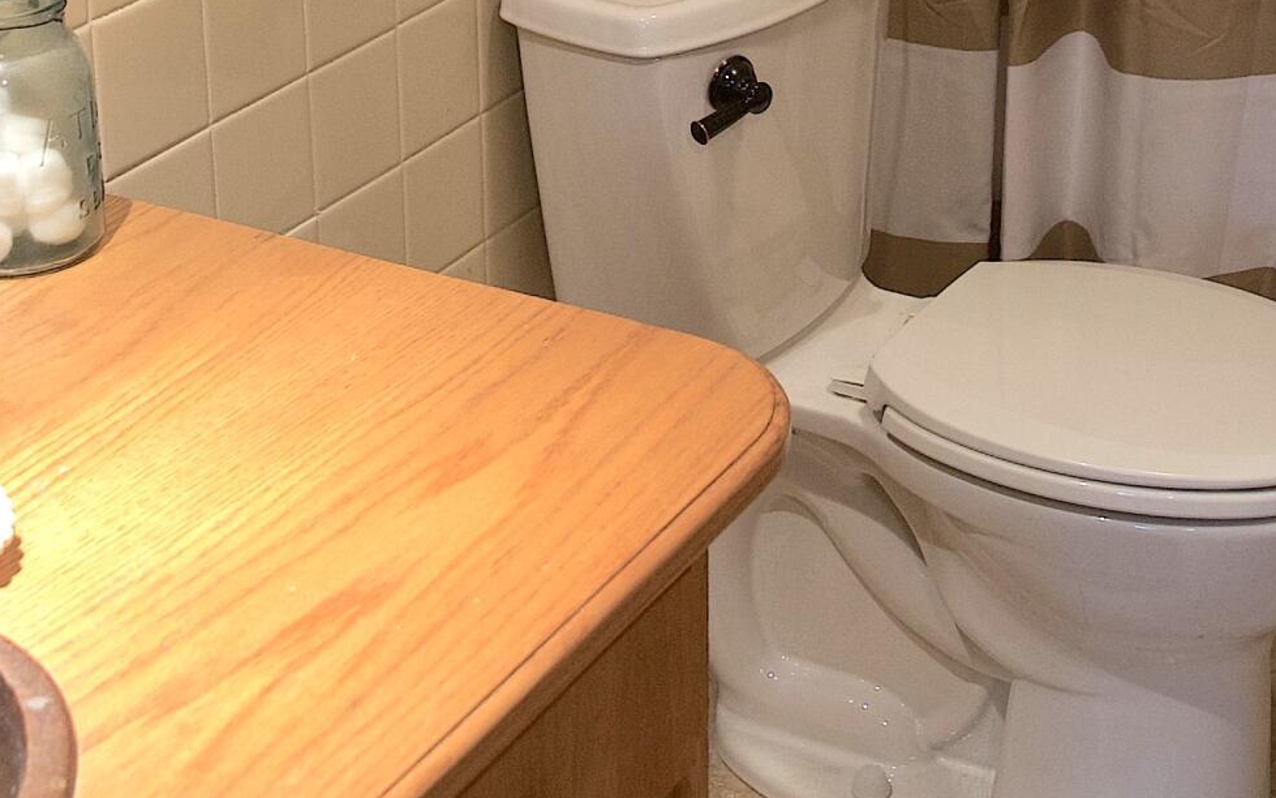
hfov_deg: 27.5
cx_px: 713
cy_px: -87
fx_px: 2608
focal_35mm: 75
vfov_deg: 16.8
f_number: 4.5
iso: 1000
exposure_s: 1/50
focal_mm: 24
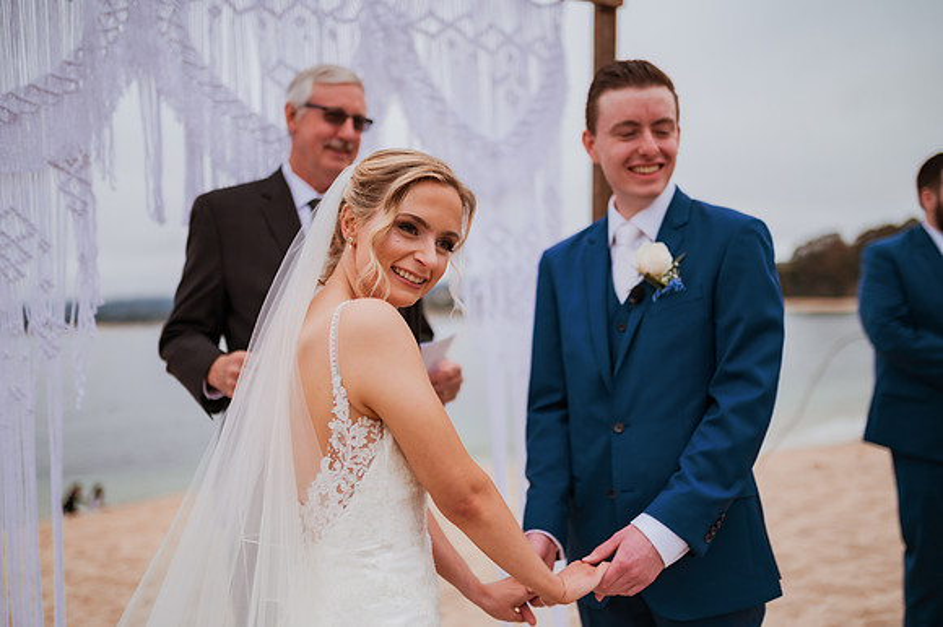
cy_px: 314
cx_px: 472
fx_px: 916
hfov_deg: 54.5
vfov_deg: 37.8
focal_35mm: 35
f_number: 1.4
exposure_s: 1/4000
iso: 500
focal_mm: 35
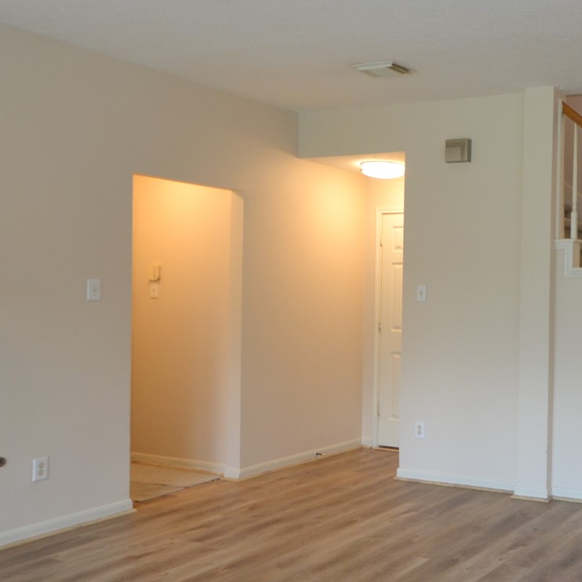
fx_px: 704
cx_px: 587
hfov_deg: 39.4
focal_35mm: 37
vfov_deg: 44.9
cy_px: 289
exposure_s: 1/60
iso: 400
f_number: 4
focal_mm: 10
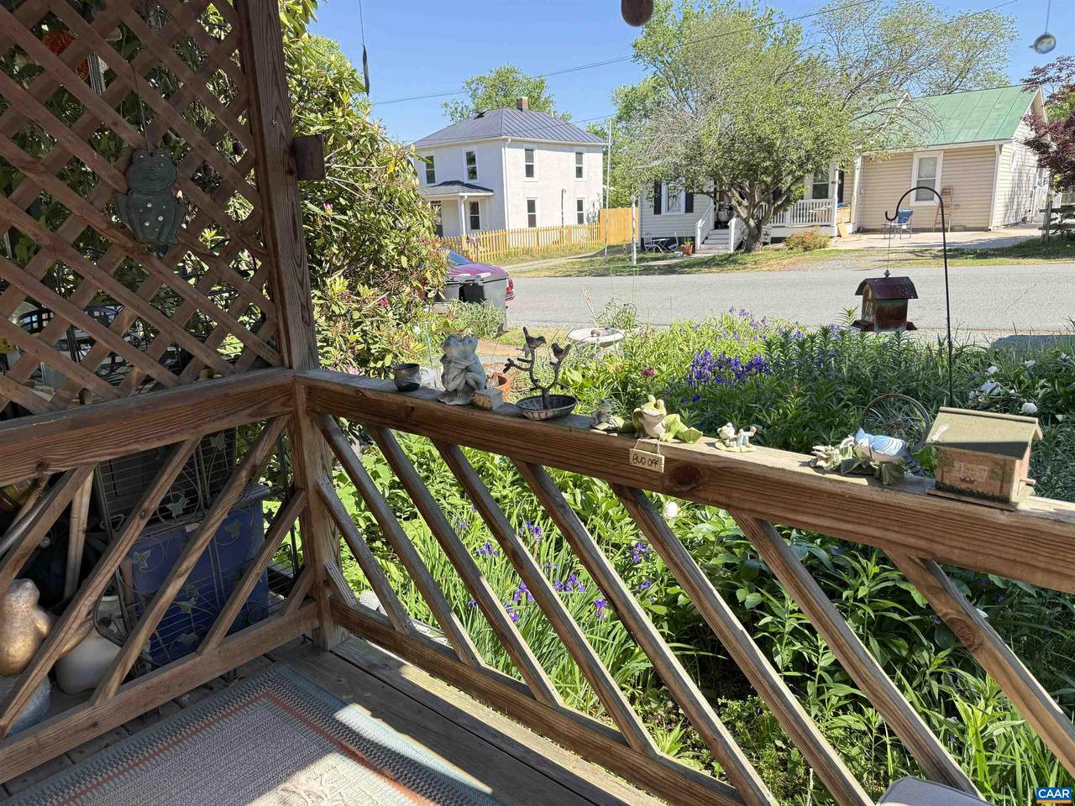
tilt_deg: -14.0
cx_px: 538
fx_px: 745
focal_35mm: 24
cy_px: 403
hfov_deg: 71.6
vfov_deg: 56.8
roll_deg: +1.9
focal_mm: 6.76
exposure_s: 1/992
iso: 100
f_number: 1.78
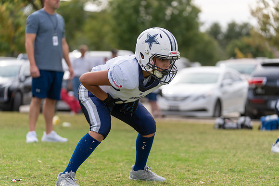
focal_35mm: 115
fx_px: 891
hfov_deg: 17.8
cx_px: 140
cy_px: 93
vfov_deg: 11.9
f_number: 2.8
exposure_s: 1/1250
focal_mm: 115
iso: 125
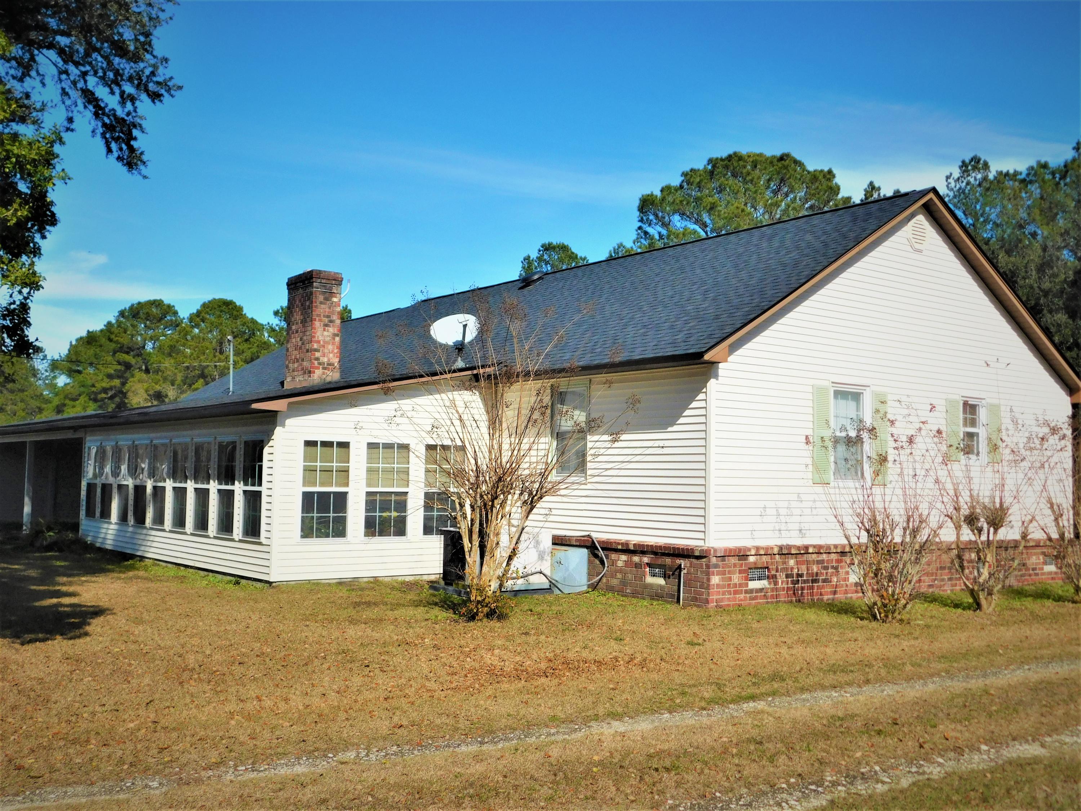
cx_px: 540
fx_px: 1124
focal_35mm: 36
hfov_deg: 51.4
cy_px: 406
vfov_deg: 39.7
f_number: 7
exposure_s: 1/640
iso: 125
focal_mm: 6.3
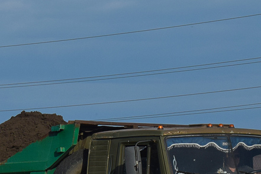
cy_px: 157
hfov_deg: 9.2
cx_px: 133
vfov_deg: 6.1
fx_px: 1626
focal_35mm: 224
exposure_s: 1/1250
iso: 200
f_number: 7.1
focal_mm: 55
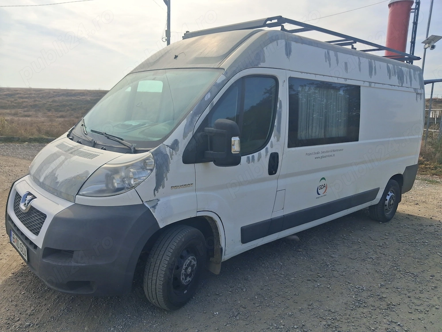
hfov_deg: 65.3
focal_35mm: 27
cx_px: 221
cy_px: 166
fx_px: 345
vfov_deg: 51.4
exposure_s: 1/993
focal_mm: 4
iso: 20
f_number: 1.8
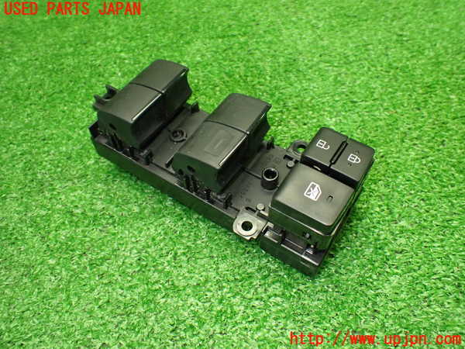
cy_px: 174
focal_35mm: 30
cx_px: 232
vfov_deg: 46.8
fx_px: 403
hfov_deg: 60.0
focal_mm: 5.4
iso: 800
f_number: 2.3
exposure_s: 1/125
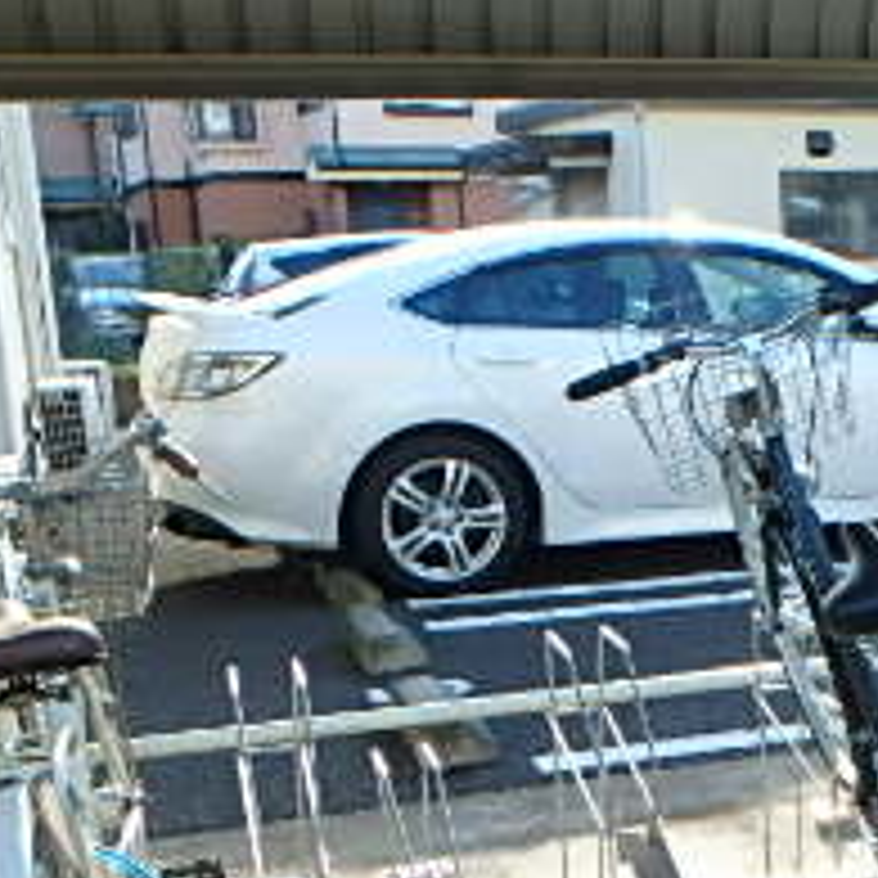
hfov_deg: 26.1
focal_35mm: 61
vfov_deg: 27.7
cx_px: 959
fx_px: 1750
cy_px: 671
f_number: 3.5
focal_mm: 3.7
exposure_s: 1/250
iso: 200
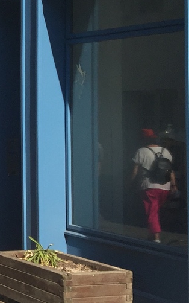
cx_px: -254
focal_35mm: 98
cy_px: 75
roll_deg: -0.8
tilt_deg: +3.2
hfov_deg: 11.3
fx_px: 807
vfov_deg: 21.0
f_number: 2.2
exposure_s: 1/1721
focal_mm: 4.15
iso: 32
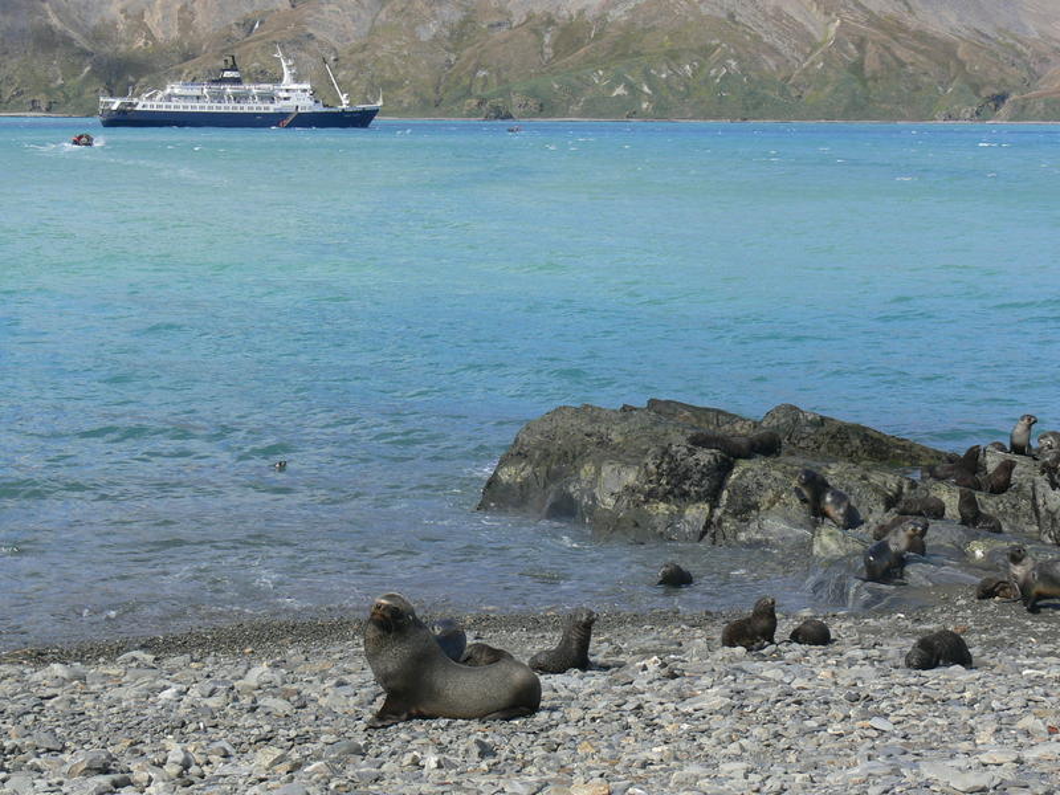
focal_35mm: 82
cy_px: 398
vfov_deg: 18.0
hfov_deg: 23.8
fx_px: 2511
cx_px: 530
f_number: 5.6
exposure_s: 1/250
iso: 80
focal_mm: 14.1
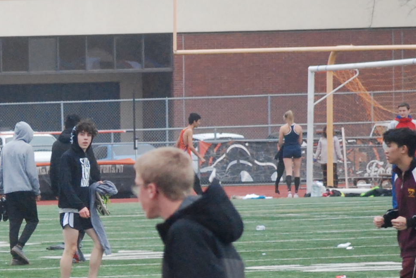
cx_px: -299
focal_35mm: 520
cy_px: 343
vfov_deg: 2.6
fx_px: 6015
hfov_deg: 3.9
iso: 1000
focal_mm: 86
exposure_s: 1/640
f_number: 6.3
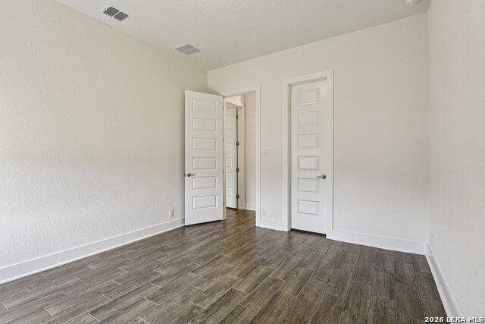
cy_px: 162
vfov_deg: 70.5
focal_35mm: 17
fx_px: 229
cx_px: 242
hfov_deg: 93.3
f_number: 8
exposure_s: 1/15
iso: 800
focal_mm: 17
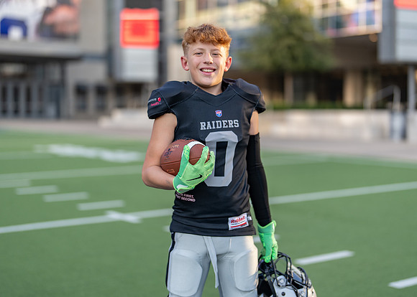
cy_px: 138
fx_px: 710
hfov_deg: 32.7
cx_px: 211
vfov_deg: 23.7
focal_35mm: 60
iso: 100
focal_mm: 50
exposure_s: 1/2000
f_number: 1.2
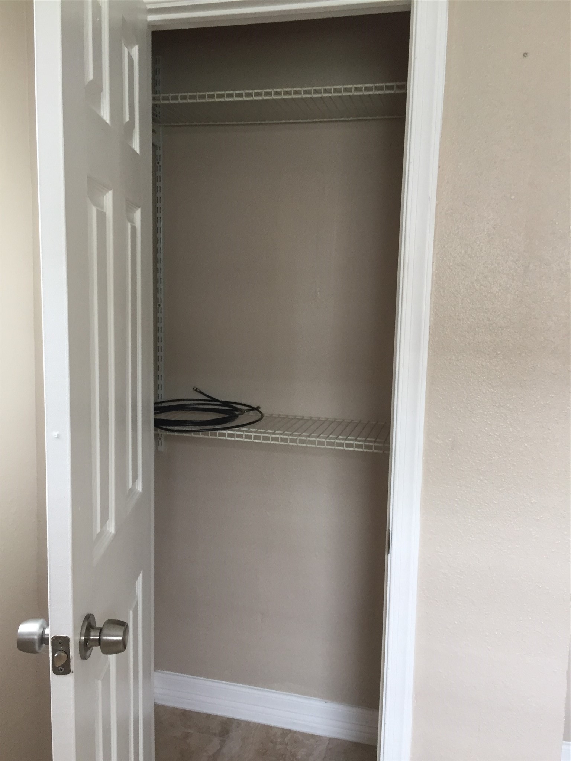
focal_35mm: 29
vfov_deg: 61.7
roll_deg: -1.2
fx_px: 638
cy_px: 380
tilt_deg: -7.3
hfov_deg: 48.2
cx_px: 286
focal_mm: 4.15
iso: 40
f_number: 2.2
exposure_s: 1/30
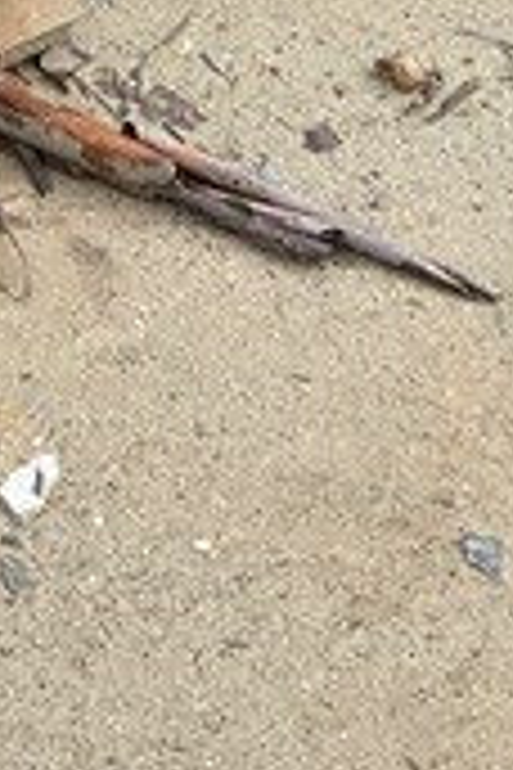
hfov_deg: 11.1
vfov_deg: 16.0
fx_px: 2586
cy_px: -261
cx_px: -81
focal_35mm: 121
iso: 25
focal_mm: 3.3
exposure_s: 1/163
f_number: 2.4
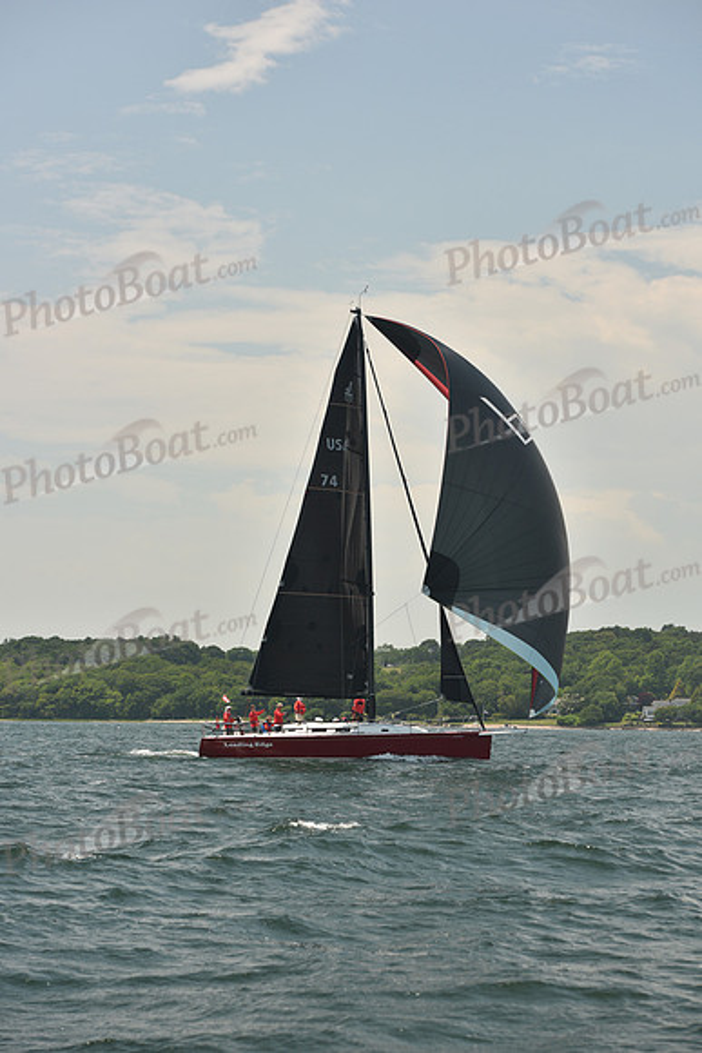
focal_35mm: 86
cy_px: 526
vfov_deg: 23.6
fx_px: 2514
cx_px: 351
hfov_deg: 15.9
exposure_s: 1/640
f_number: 6.3
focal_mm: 86
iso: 250
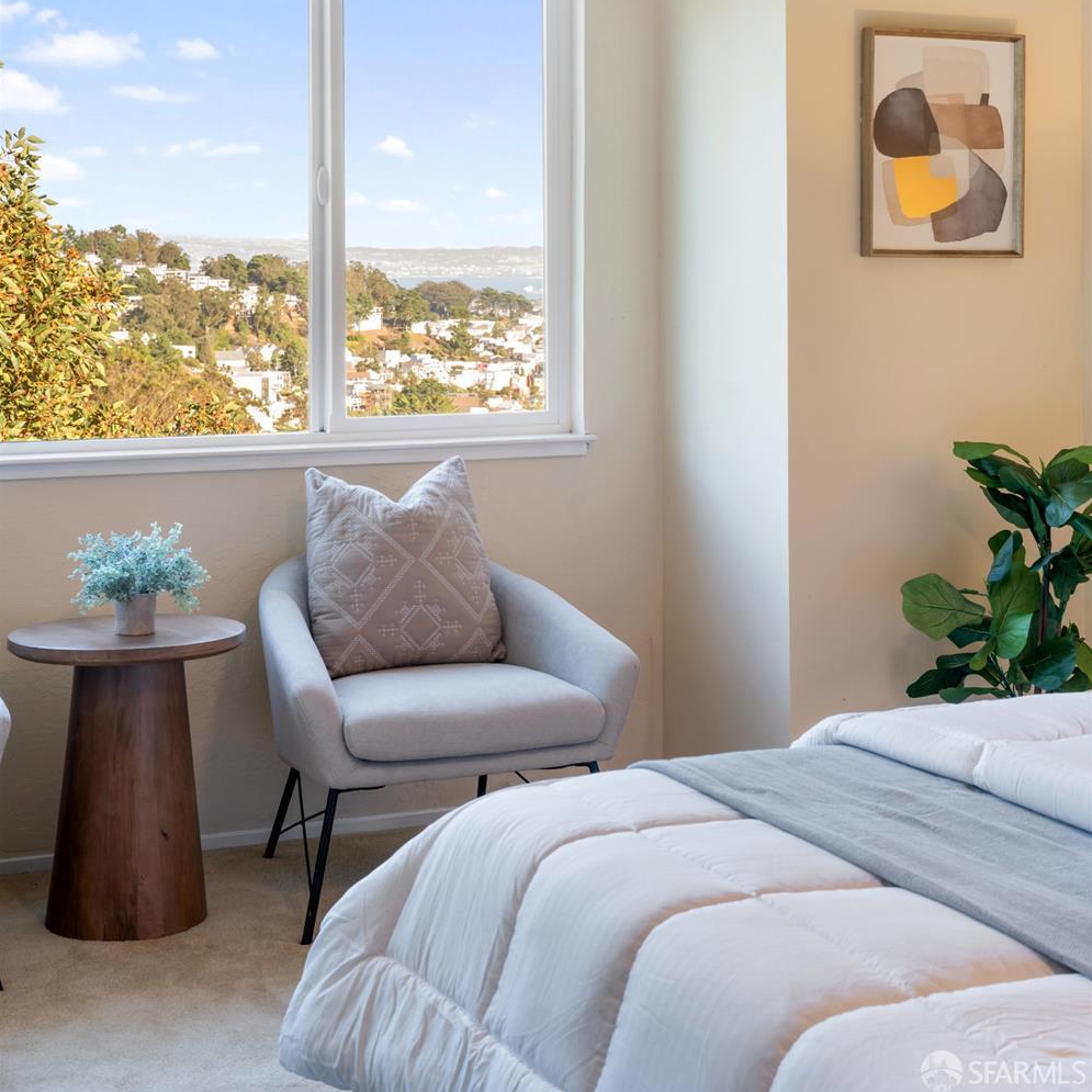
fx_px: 2284
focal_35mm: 64
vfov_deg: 26.5
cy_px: 274
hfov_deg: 26.9
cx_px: 547
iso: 200
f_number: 8
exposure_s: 1/6
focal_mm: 50
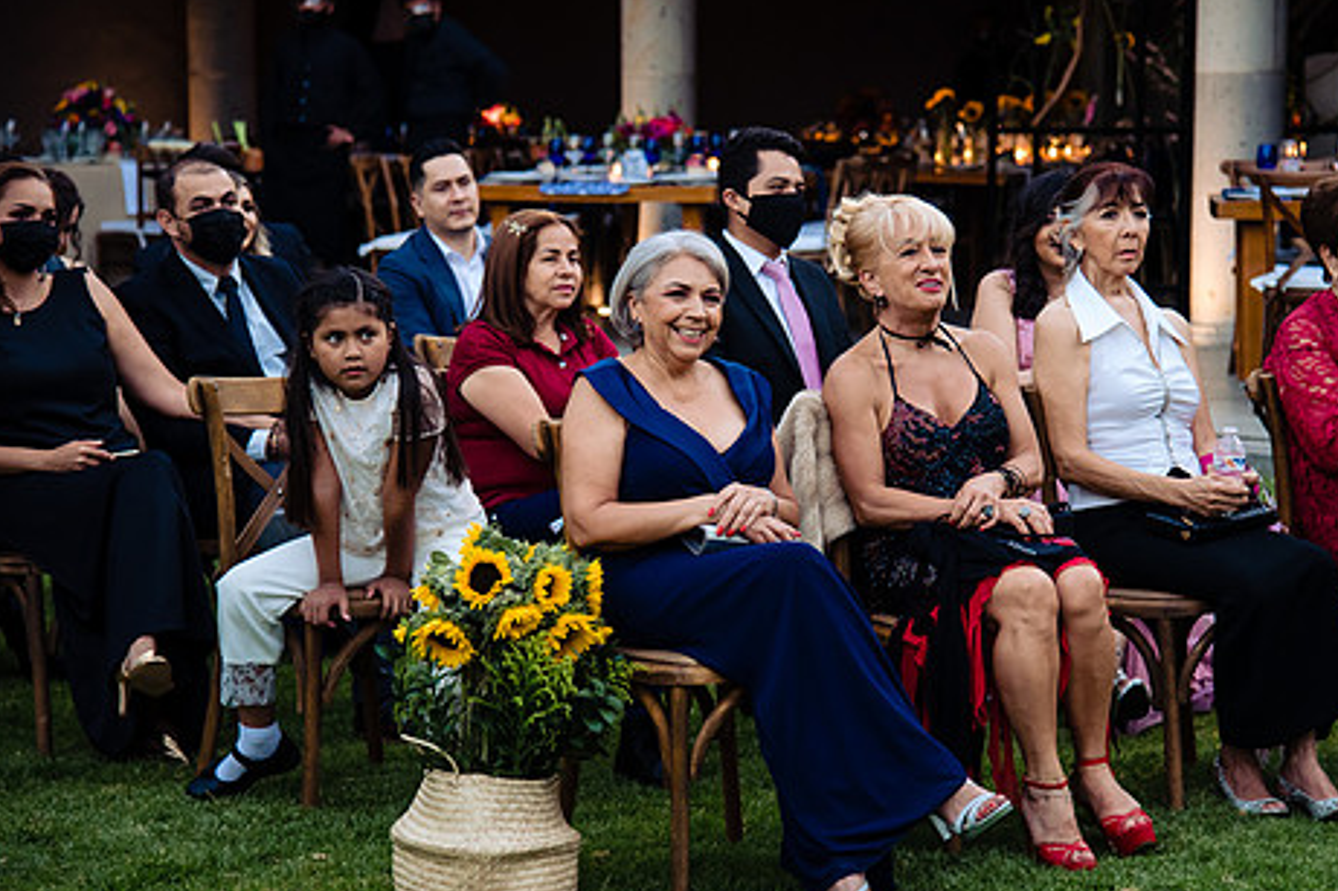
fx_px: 3864
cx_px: 758
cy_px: 428
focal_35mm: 104
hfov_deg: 19.6
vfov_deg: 13.2
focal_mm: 78
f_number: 4
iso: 1250
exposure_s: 1/160
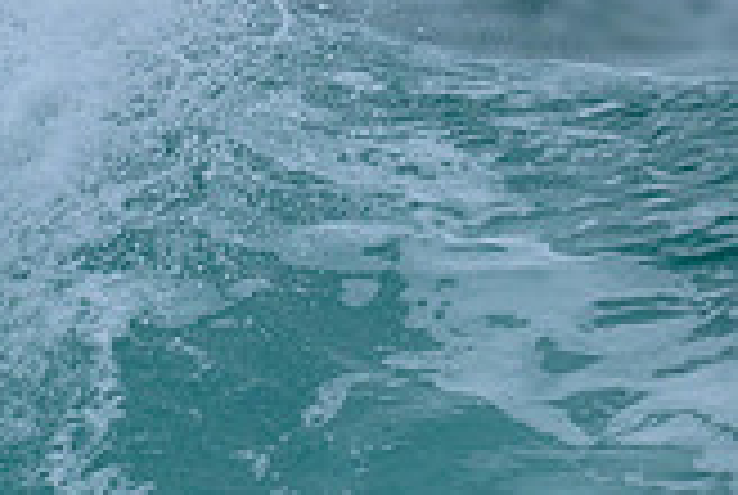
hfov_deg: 0.6
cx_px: -654
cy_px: 608
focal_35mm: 3599
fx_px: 73912
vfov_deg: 0.4
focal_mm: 800
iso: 320
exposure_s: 1/2500
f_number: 6.3
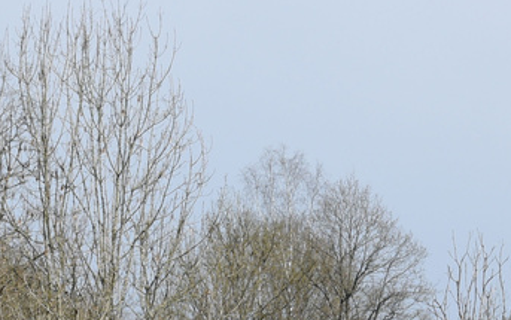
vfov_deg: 4.5
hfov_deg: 7.3
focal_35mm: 285
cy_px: 721
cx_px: 101
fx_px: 3972
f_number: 8
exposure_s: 1/500
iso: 200
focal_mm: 50
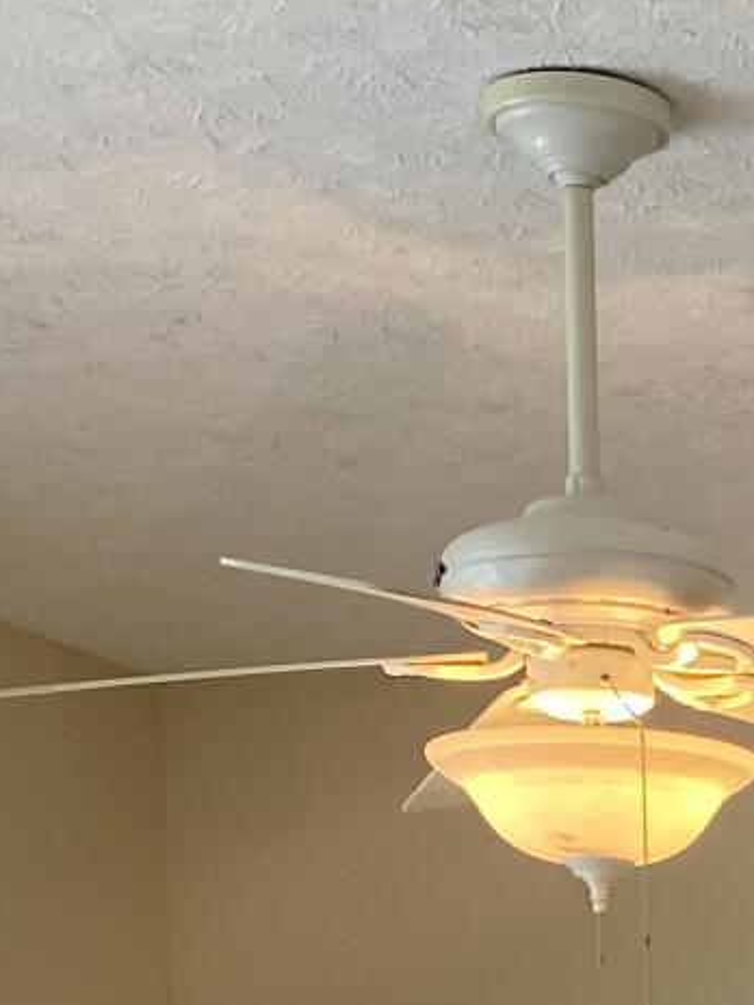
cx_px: 1341
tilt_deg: -1.8
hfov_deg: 12.2
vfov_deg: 15.8
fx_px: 3253
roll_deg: +0.0
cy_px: 1627
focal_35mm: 112
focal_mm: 4.25
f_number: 1.8
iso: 80
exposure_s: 1/120
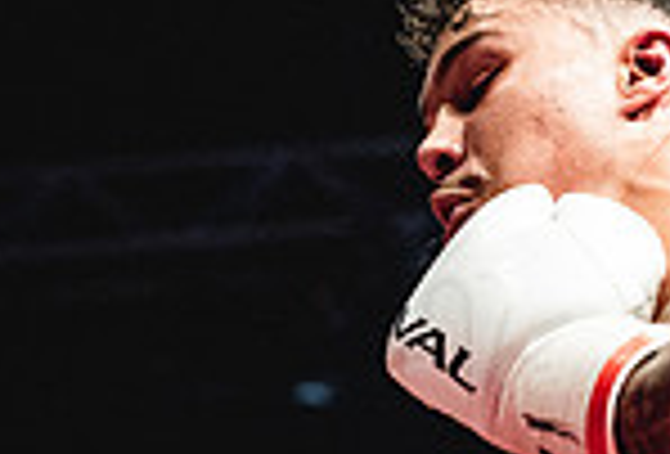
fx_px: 4265
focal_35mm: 228
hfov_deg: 8.9
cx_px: 641
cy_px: 551
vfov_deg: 6.1
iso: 4000
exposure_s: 1/1000
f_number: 2.8
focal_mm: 50
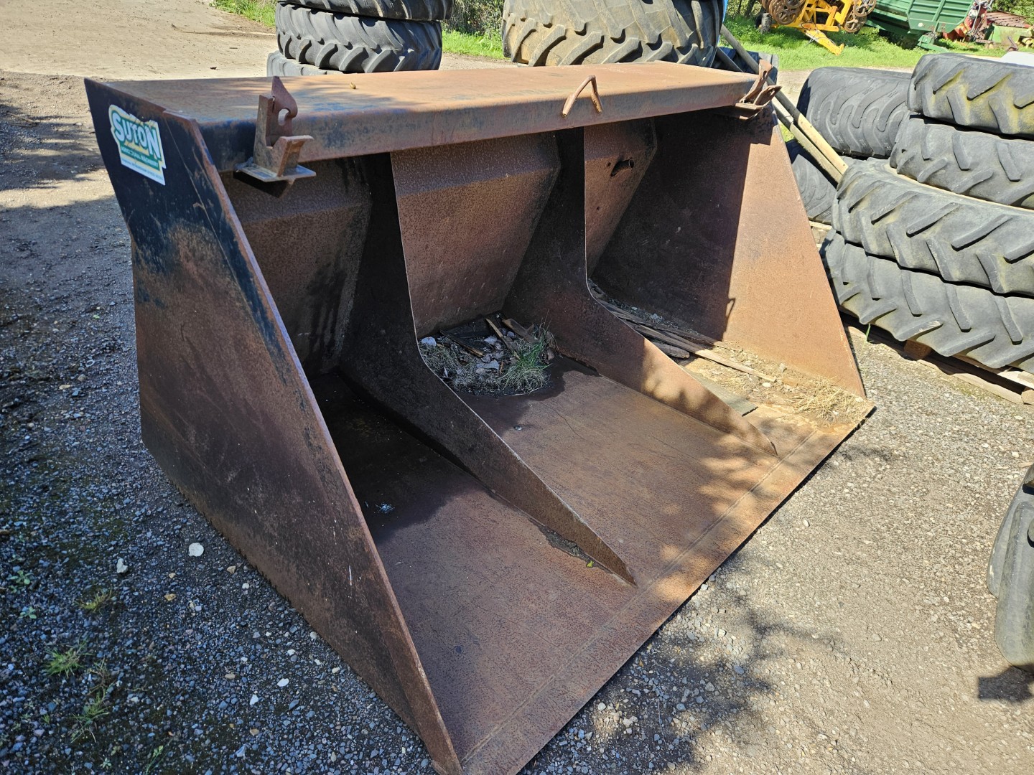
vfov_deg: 58.9
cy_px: 388
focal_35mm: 23
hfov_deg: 73.9
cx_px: 517
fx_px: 687
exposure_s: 1/414
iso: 40
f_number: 1.8
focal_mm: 5.4
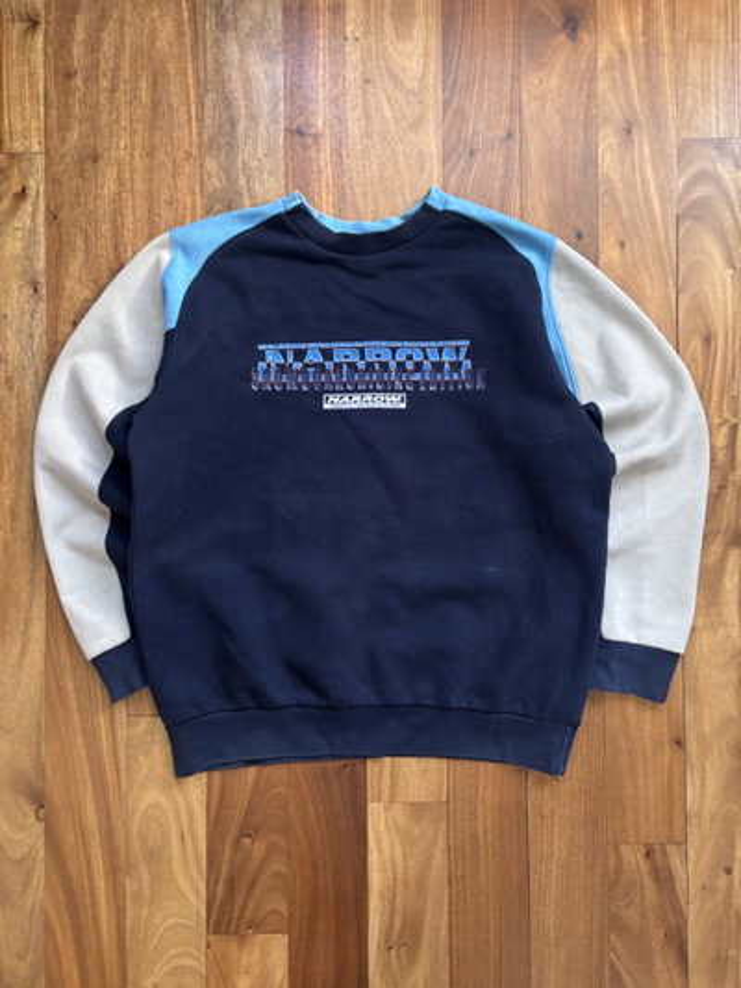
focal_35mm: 26
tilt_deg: -88.8
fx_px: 742
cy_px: 494
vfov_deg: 67.3
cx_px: 370
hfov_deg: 53.1
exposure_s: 1/60
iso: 250
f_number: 1.6
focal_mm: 5.96
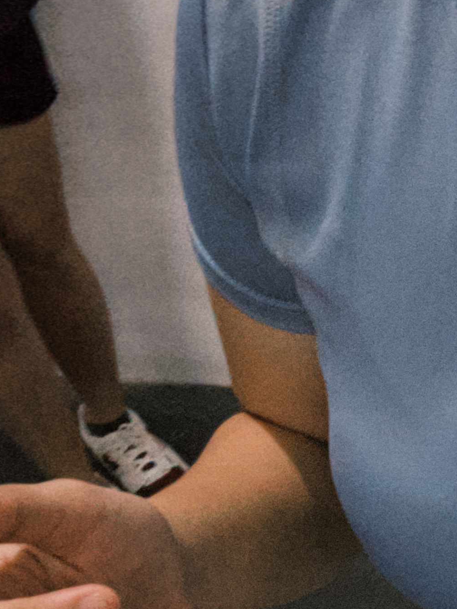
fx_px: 1215
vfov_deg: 26.0
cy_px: 669
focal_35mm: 69
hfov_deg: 19.3
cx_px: 632
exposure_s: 1/30
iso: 500
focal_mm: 2.69
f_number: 1.9
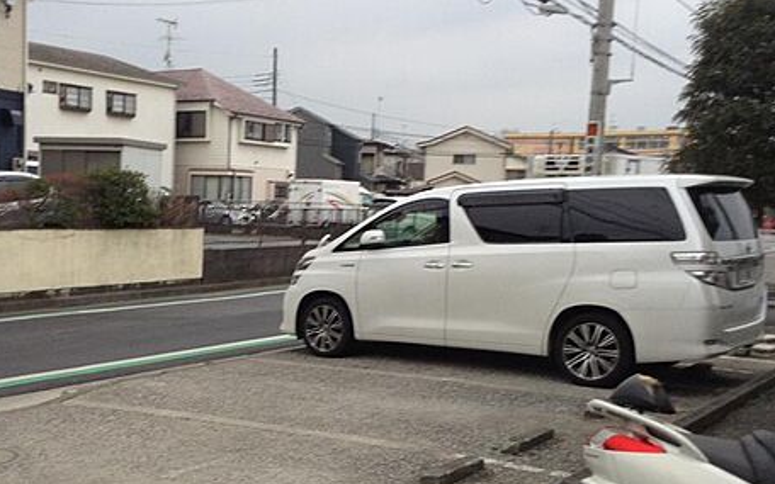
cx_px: 263
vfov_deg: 26.2
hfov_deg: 40.6
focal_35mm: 49
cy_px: 310
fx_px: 1035
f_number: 2.4
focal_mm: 3.3
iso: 40
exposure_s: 1/120
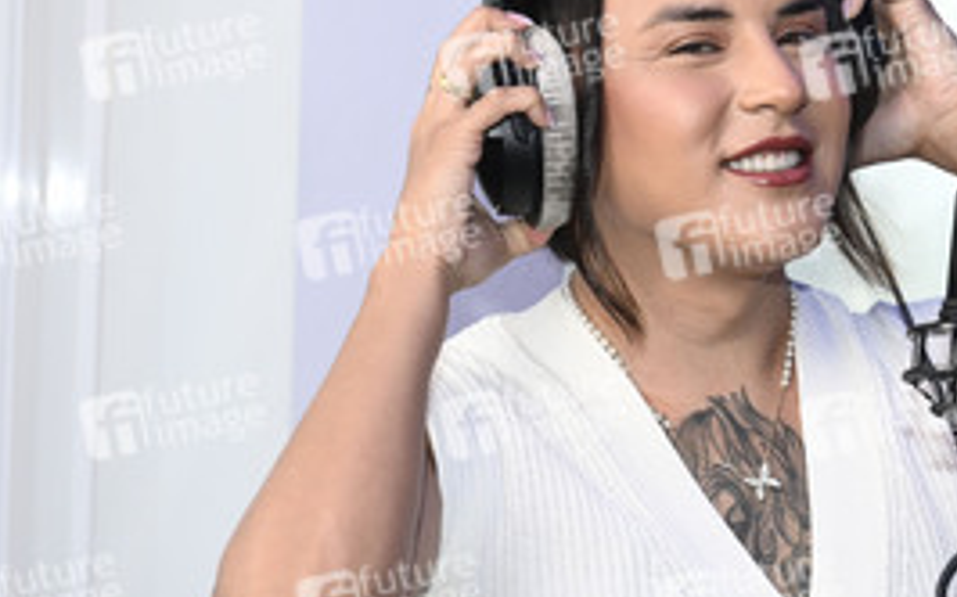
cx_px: 797
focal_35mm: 107
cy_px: 327
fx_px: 2790
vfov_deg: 12.2
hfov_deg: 19.2
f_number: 4.5
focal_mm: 62
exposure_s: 1/250
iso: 1250
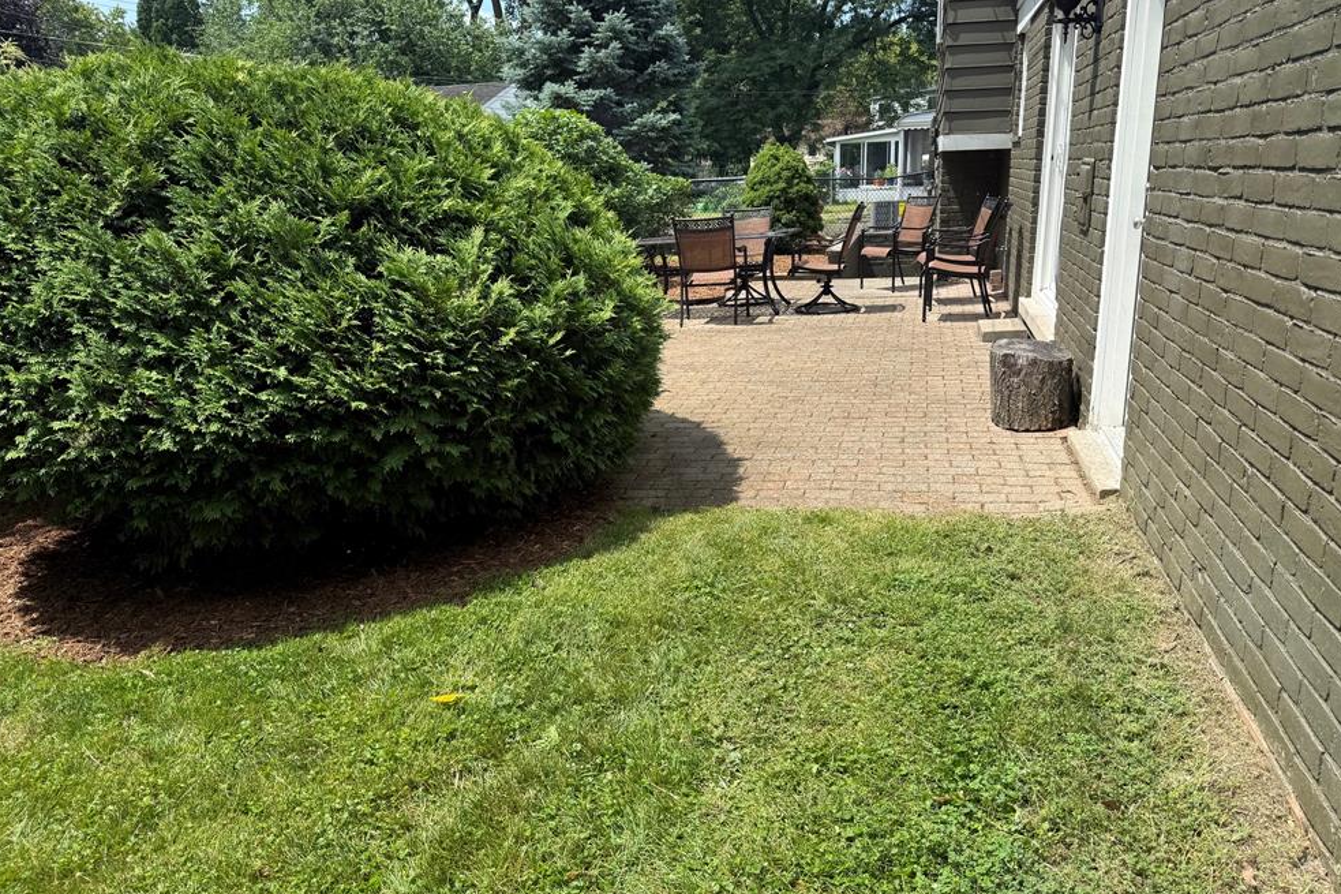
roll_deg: +1.2
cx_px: 692
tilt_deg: -17.7
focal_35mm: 26
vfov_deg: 49.5
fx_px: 968
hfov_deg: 69.4
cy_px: 479
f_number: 1.78
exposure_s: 1/3021
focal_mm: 6.76
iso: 80
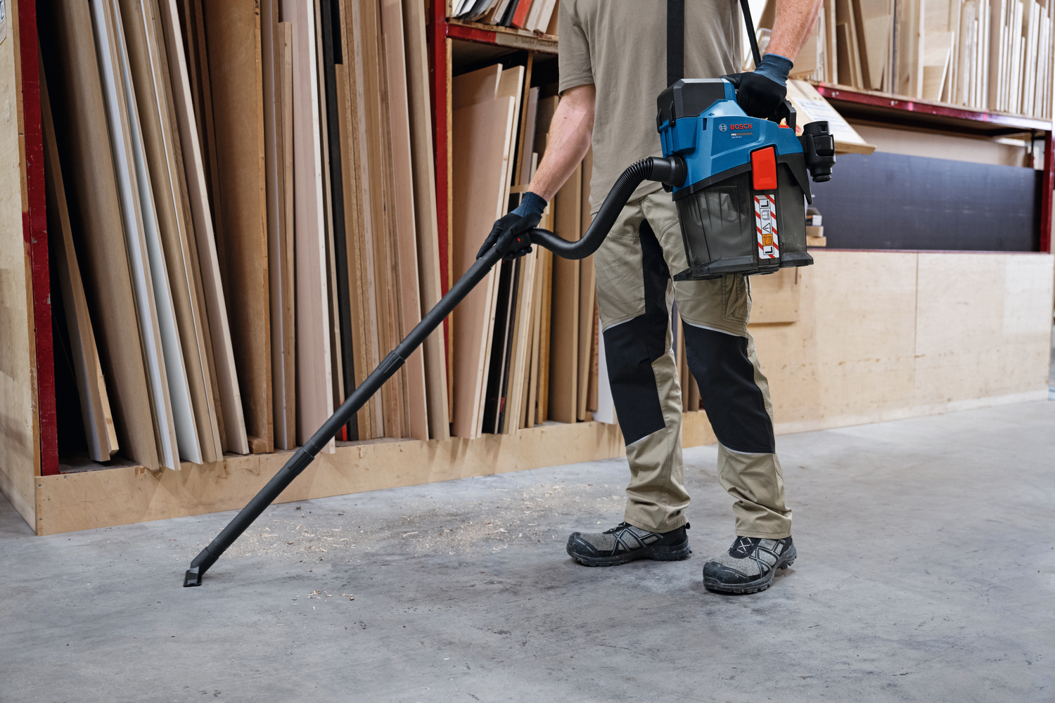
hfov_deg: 55.8
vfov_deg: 38.9
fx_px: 996
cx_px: 528
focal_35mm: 34
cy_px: 352
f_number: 4
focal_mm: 34
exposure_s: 1/100
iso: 1000
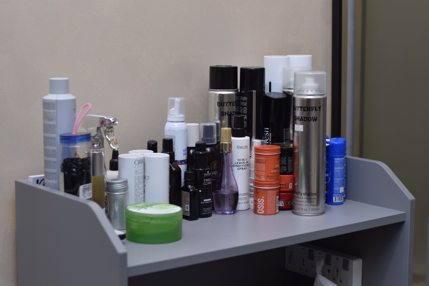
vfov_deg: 18.2
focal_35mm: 75
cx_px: 214
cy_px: 143
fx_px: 894
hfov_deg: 27.0
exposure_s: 1/200
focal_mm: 50
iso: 200
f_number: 2.8
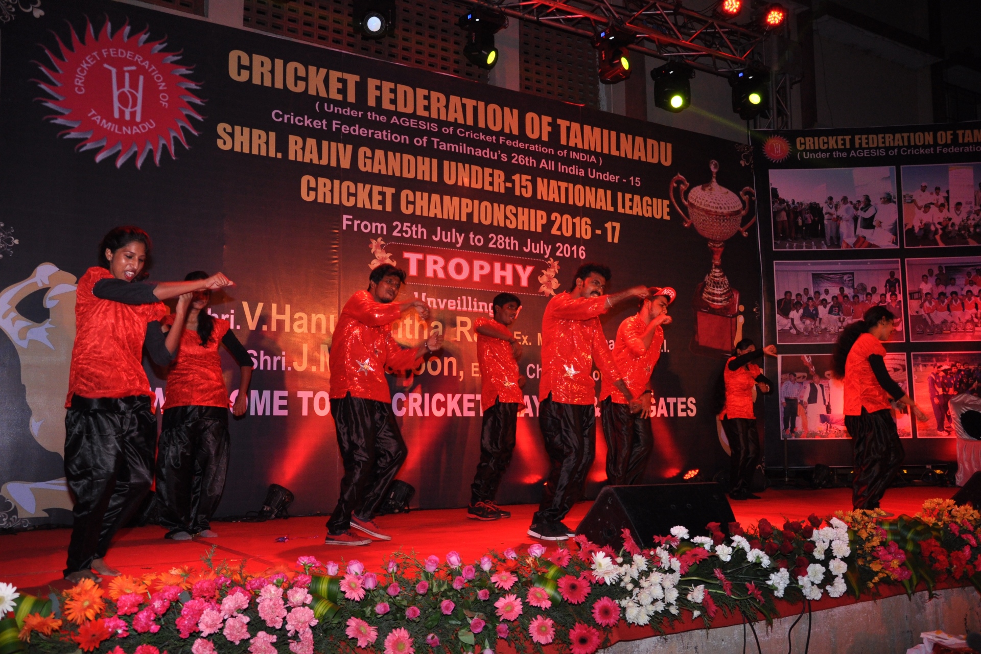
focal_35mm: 33
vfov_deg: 40.0
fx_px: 899
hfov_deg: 57.2
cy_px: 327
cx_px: 490
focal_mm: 22
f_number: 5.6
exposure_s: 1/100
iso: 640
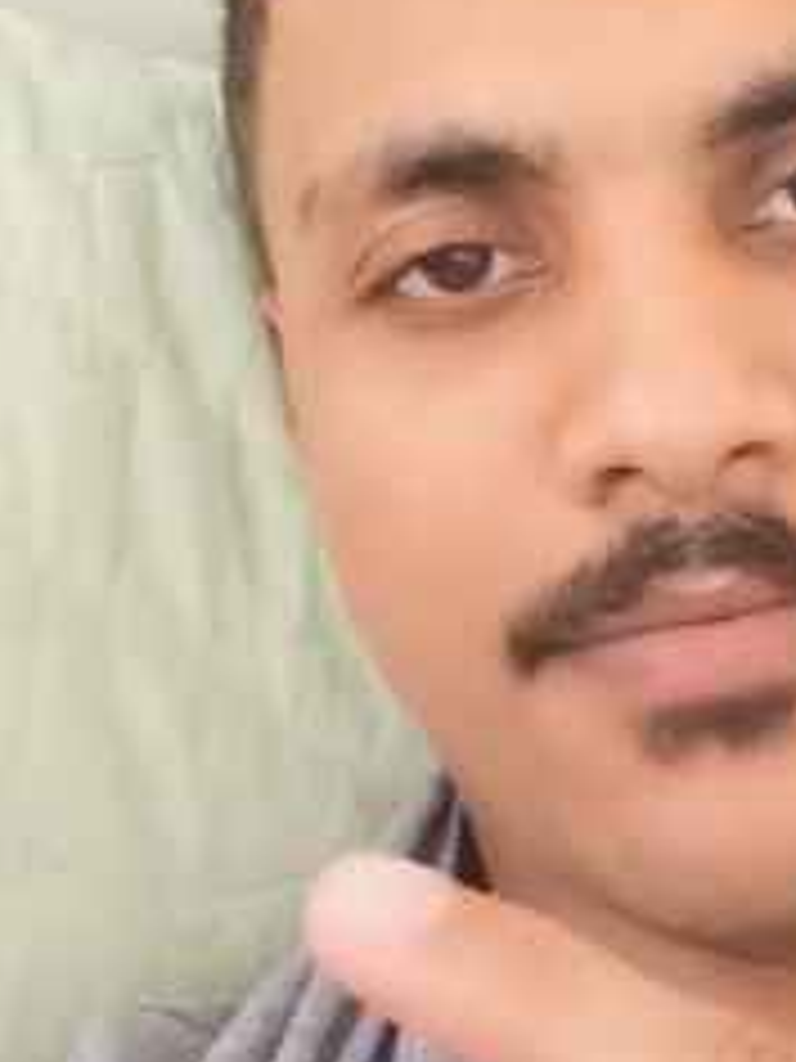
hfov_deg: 19.0
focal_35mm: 77
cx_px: 600
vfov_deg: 25.3
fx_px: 2361
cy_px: 432
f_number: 2.05
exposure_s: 1/25
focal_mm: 2.79
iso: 657
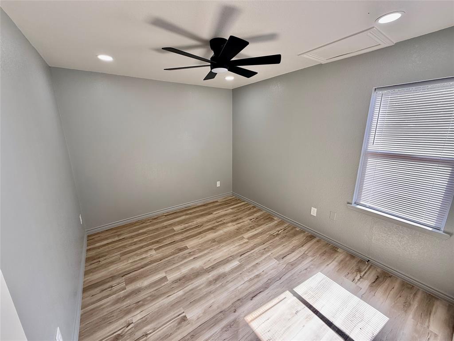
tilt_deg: -14.0
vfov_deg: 85.7
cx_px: 227
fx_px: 184
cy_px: 170
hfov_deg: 102.1
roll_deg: +0.3
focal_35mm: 14
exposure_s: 1/99
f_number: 2.2
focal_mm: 2.22
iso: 64
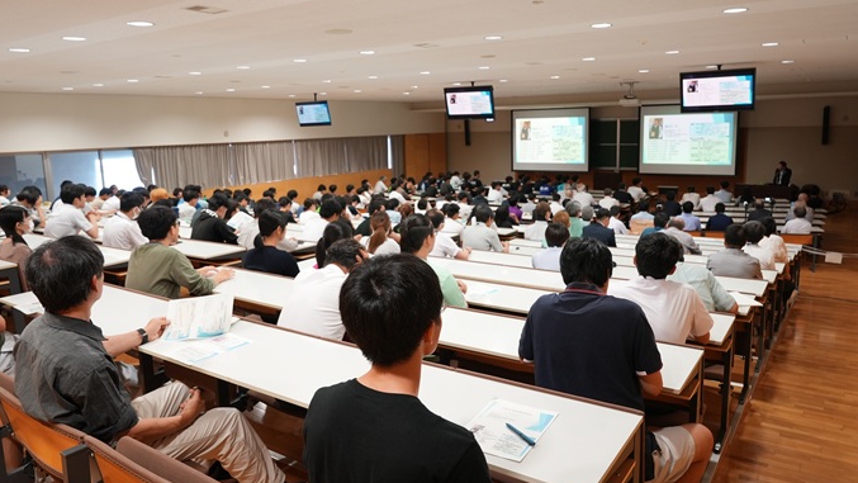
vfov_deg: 44.4
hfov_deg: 71.9
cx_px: 430
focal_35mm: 26
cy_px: 226
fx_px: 592
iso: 1250
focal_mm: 24
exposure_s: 1/30
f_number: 5
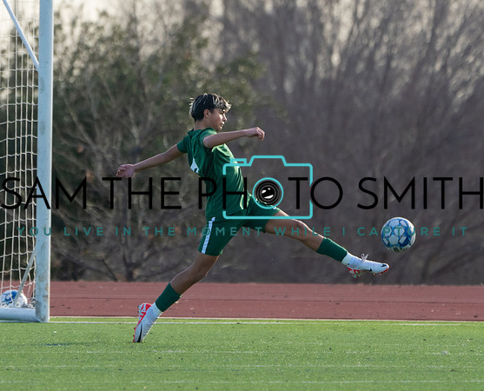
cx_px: 141
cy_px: 135
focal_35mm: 950
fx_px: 13656
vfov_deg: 1.6
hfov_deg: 2.0
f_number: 5.6
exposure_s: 1/1250
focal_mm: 400
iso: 640
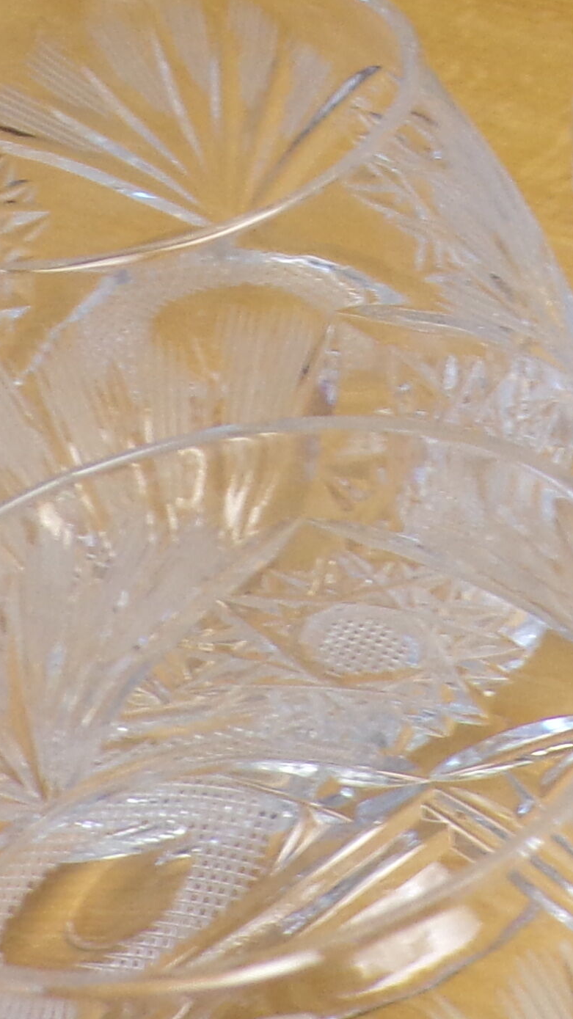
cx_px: 1275
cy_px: 312
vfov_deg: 21.9
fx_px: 2621
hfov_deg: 10.9
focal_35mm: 97
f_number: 3
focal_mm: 4.3
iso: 100
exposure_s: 1/45
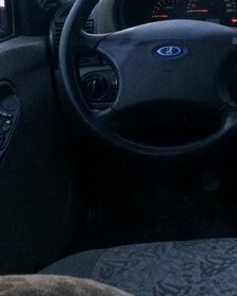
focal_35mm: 67
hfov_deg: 20.1
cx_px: 341
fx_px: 588
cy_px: 54
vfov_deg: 27.7
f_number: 2.2
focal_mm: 4.15
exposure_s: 1/33
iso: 200
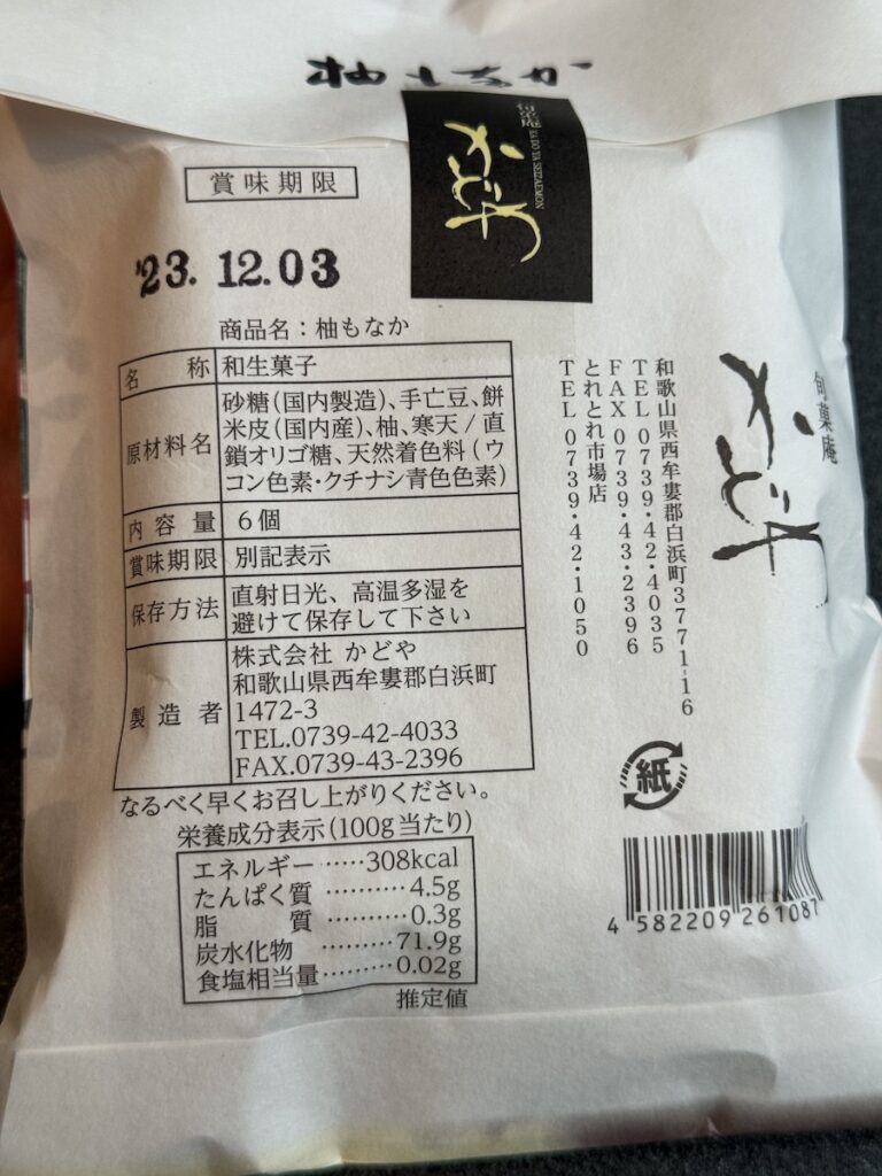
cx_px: 441
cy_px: 588
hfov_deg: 30.3
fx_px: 1631
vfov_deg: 39.7
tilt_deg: -61.9
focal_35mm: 48
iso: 80
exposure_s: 1/100
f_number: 1.78
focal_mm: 6.86
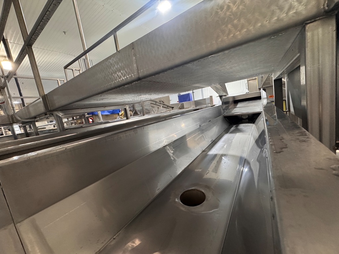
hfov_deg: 102.1
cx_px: 170
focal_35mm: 14
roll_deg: +8.7
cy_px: 127
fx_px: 137
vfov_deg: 85.7
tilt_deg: -8.7
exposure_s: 1/60
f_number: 2.2
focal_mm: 2.22
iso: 400
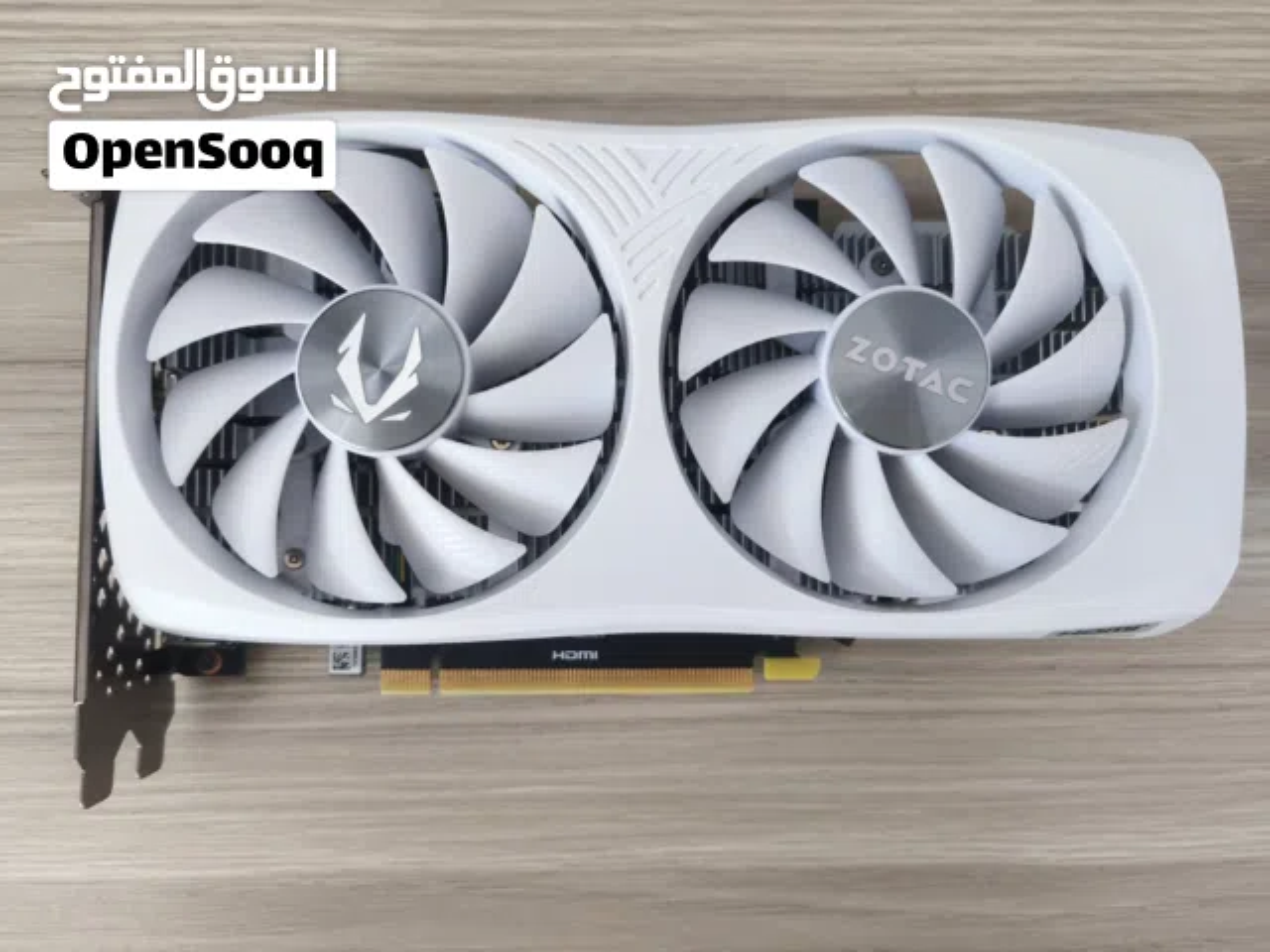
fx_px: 844
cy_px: 476
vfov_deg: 58.9
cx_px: 635
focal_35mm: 23
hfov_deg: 73.9
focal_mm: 5.35
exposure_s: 1/50
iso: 640
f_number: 1.7
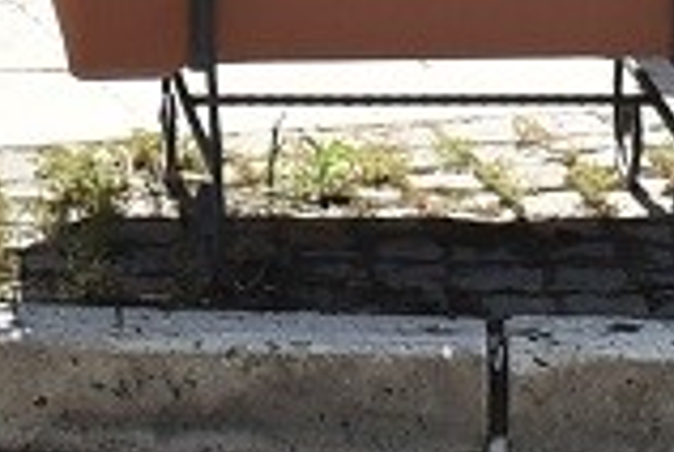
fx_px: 4689
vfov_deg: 5.1
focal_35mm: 250
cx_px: -156
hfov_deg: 8.1
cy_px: -1096
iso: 200
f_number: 8
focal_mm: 22
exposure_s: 1/500
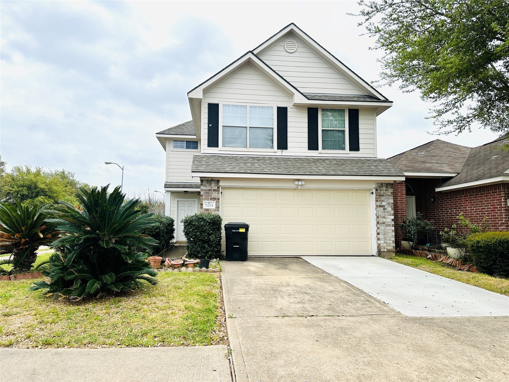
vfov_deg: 56.8
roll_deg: -0.3
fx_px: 353
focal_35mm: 24
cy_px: 191
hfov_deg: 71.6
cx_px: 254
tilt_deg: +5.3
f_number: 1.78
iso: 80
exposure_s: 1/3597
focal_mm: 6.86
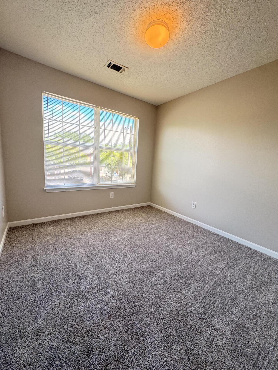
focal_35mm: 14
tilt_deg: -8.3
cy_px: 185
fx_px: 150
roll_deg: -3.8
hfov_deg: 85.7
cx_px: 139
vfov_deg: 102.1
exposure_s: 1/120
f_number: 2.2
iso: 250
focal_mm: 2.22
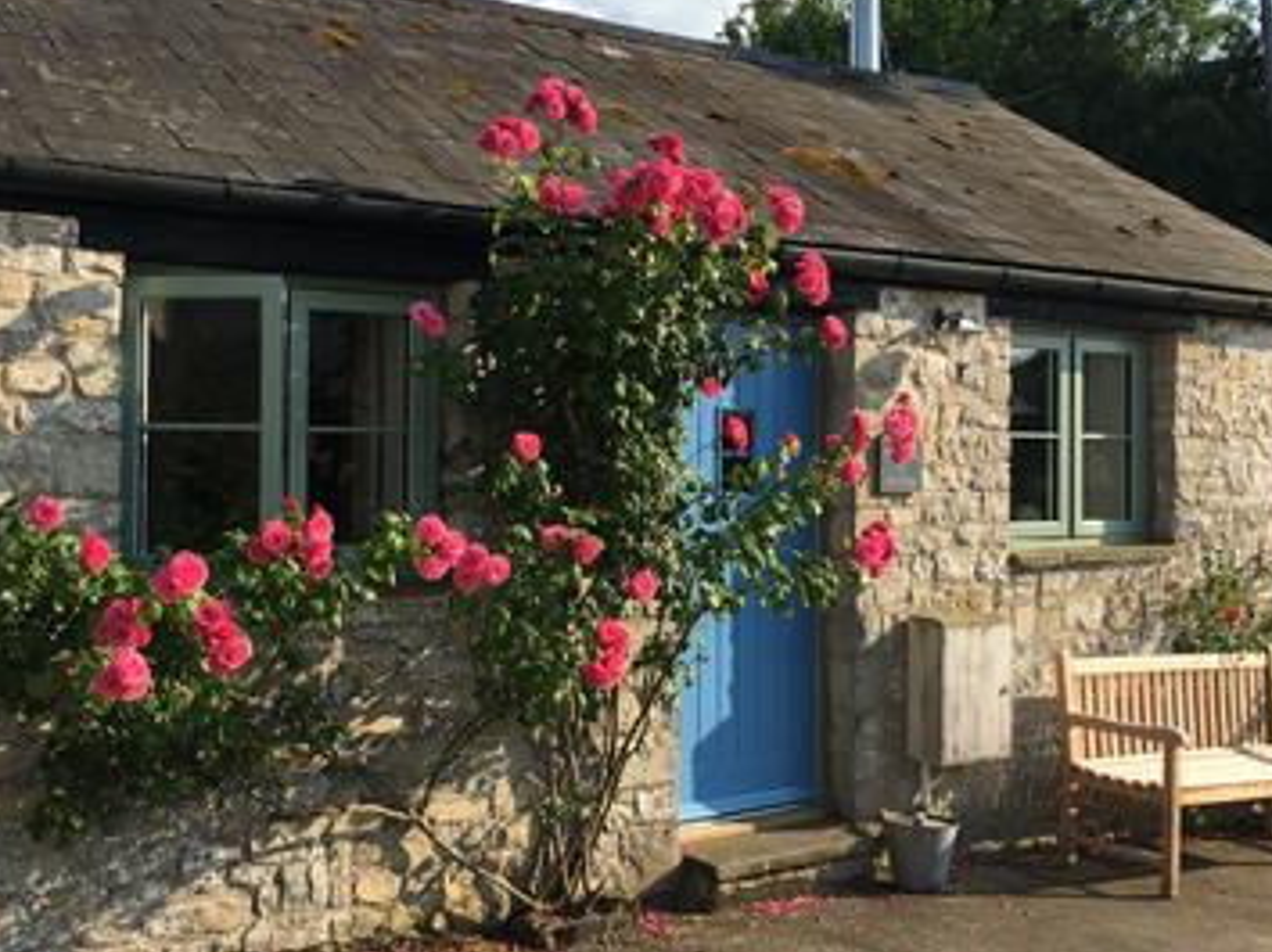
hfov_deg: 45.8
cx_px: 604
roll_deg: -0.2
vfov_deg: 35.1
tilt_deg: -0.2
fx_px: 1506
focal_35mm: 41
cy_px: 419
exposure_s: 1/1221
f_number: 2.2
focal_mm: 4.15
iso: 25
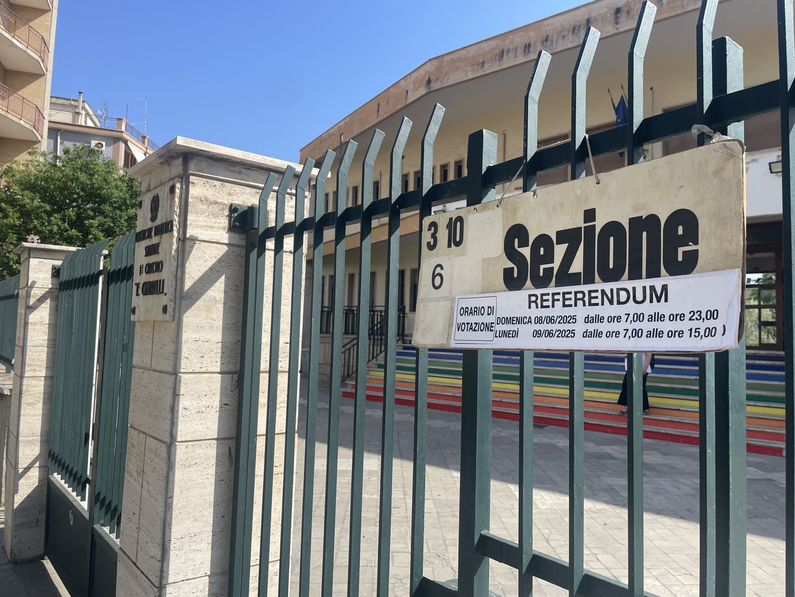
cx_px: 398
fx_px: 597
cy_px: 298
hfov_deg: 67.3
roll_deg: -2.3
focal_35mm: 26
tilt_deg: +3.8
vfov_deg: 53.1
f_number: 1.6
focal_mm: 4.2
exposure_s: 1/1795
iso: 32
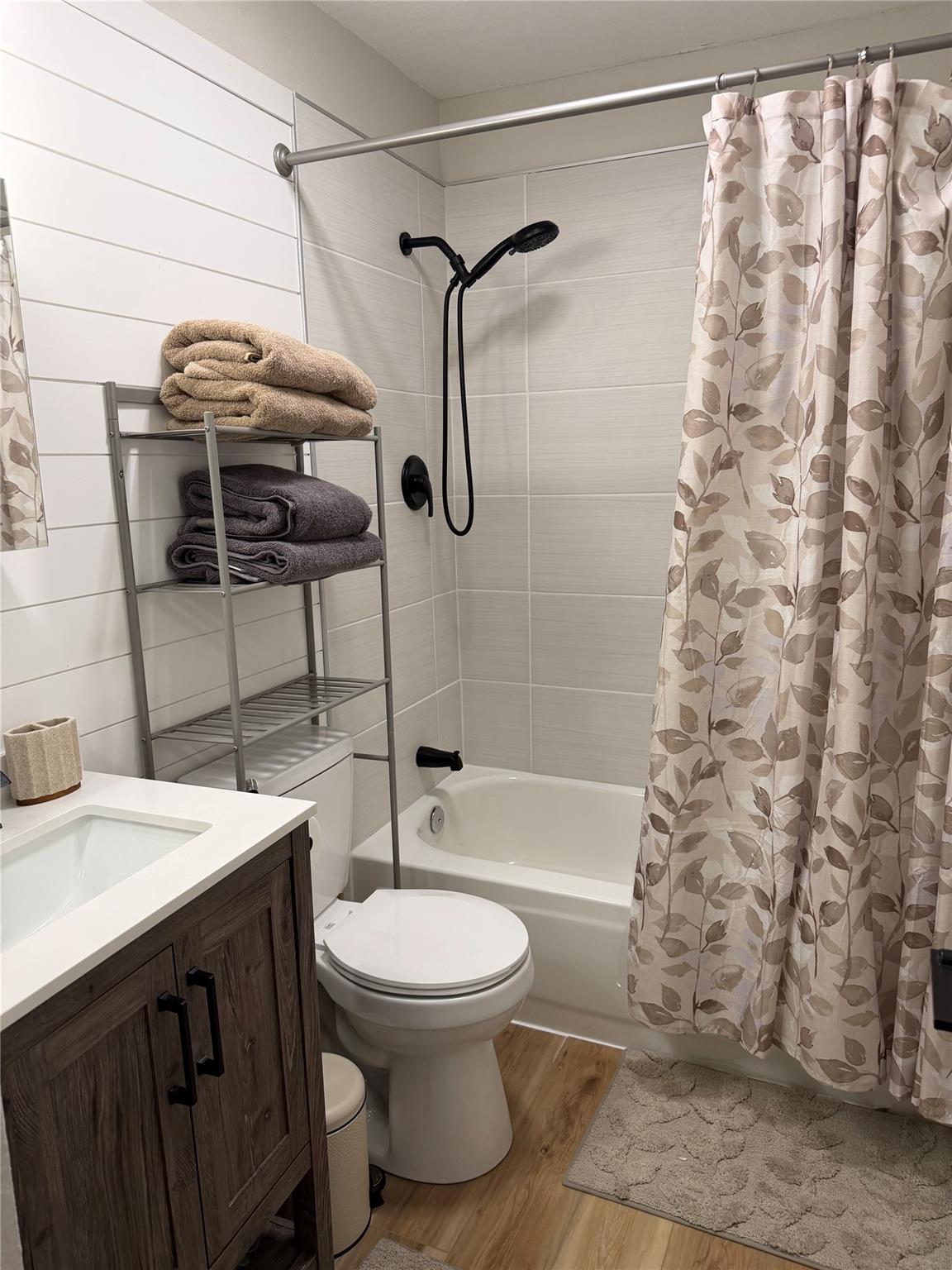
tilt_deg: -10.1
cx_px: 476
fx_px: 880
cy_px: 635
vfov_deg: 71.6
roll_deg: +1.0
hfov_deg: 56.8
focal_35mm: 24
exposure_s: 1/120
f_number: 1.78
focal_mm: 6.76
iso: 160
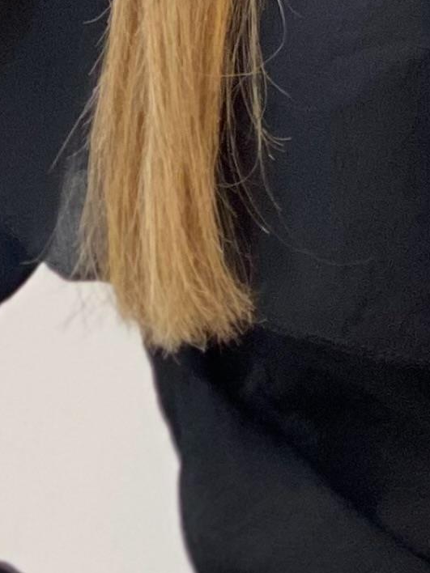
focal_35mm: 296
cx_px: 700
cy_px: -368
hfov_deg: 5.0
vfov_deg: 6.6
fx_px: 4903
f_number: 2
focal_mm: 6
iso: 100
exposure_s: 1/100
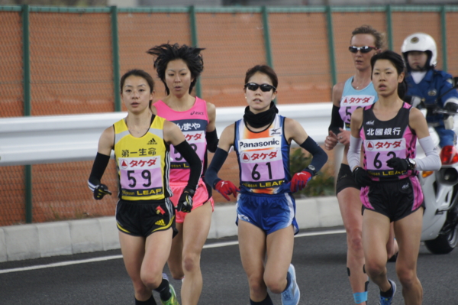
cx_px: 229
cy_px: 152
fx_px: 5720
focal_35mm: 450
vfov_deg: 3.0
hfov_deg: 4.6
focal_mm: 300
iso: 800
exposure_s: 1/500
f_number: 5.6
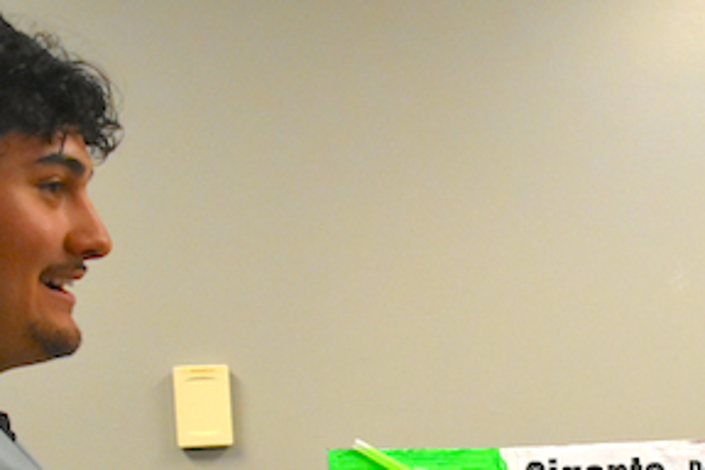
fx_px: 1410
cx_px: 600
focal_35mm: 72
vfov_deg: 18.1
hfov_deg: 27.3
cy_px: 543
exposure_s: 1/500
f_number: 3.5
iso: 2800
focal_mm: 18
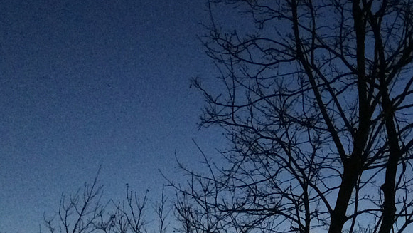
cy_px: 43
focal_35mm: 87
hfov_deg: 22.3
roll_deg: +1.0
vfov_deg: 13.8
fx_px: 953
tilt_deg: +18.5
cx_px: 510
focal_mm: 4.15
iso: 320
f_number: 2.2
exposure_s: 1/15
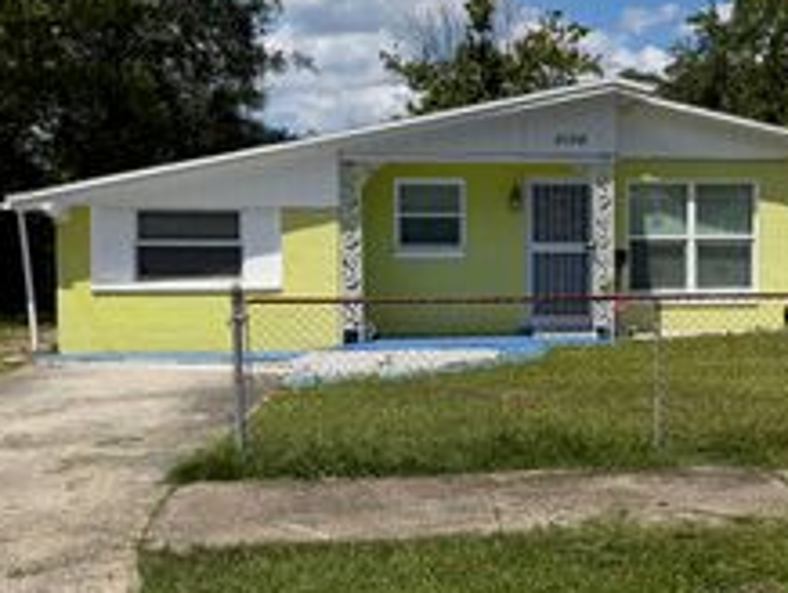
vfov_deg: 26.6
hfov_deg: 34.2
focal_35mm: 55
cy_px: 277
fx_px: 1253
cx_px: 589
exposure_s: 1/7353
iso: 80
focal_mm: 6.76
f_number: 1.78
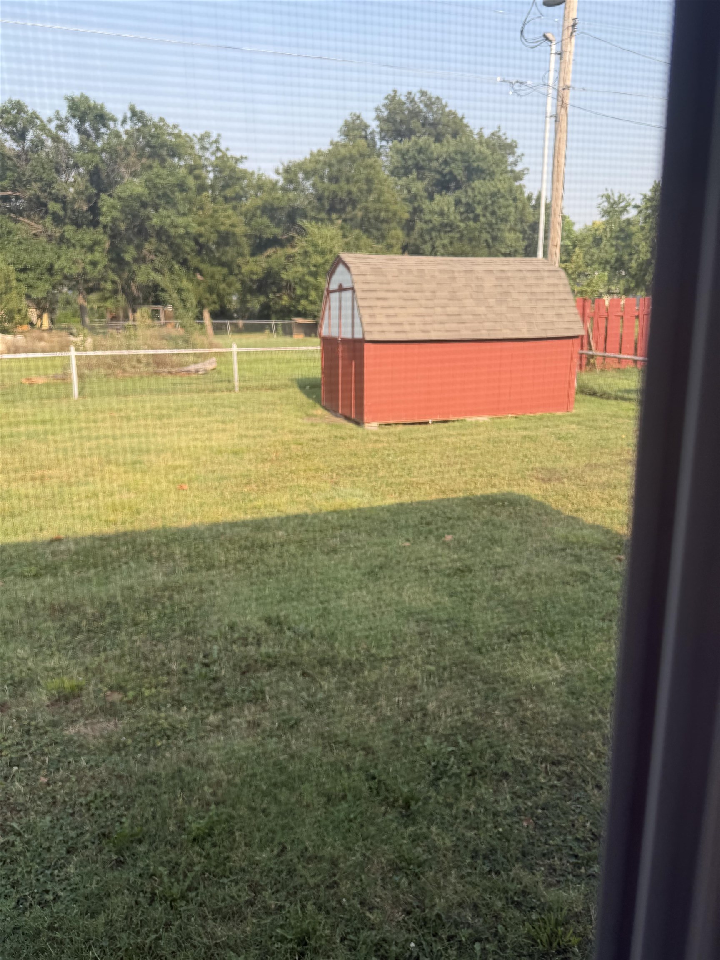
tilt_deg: -13.2
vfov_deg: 71.6
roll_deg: -0.5
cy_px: 480
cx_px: 360
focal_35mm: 24
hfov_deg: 56.8
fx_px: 666
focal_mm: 6.76
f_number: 1.78
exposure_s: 1/878
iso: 80
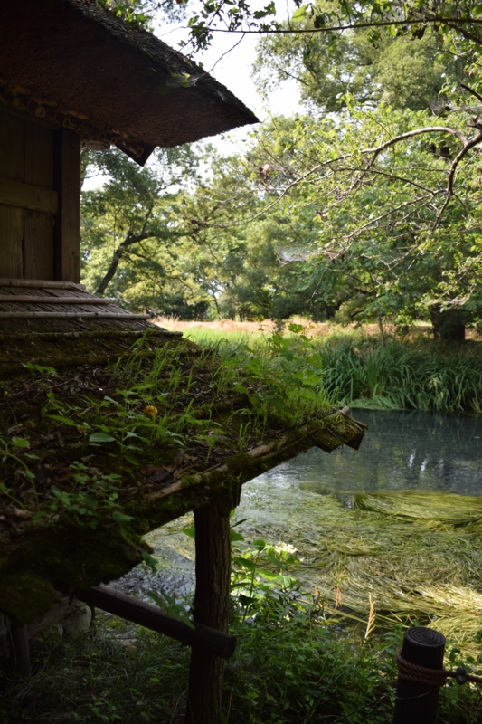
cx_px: 241
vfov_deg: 67.4
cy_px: 362
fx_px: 542
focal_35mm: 27
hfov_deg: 47.9
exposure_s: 1/200
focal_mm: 18
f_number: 3.5
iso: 100
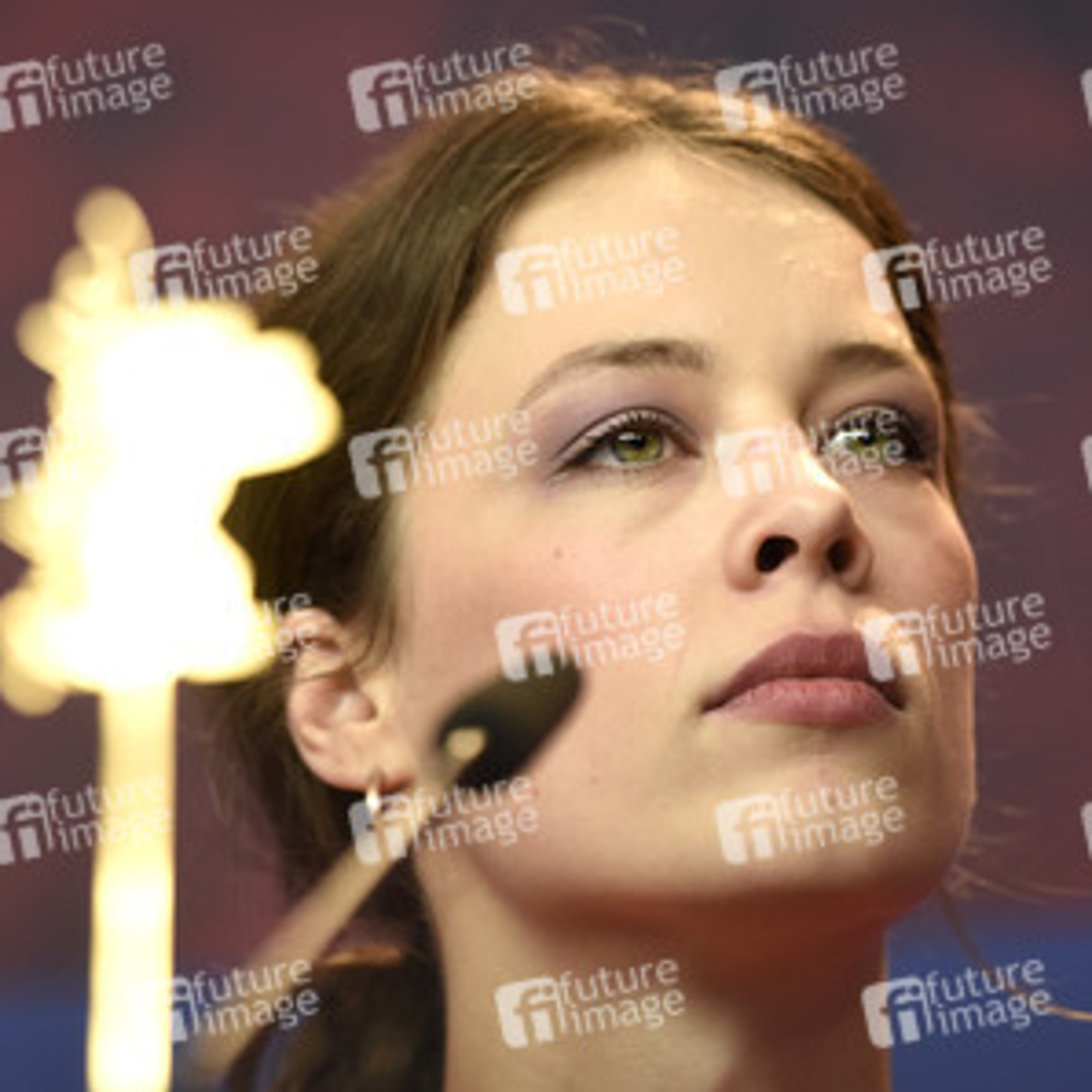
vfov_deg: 4.5
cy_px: 546
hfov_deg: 4.5
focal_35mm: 386
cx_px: 493
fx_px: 13776
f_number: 3.2
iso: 640
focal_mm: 200
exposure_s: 1/320
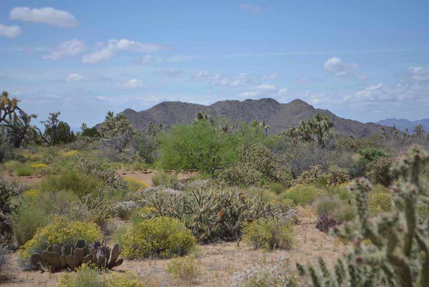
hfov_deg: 24.6
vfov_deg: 16.6
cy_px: 144
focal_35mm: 82
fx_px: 984
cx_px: 214
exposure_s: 1/1250
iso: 200
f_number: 5.6
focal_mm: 55
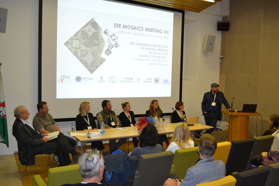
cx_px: 140
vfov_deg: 40.0
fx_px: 256
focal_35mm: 33
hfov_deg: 57.2
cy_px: 93
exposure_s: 1/60
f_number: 3.8
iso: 1250
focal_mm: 22
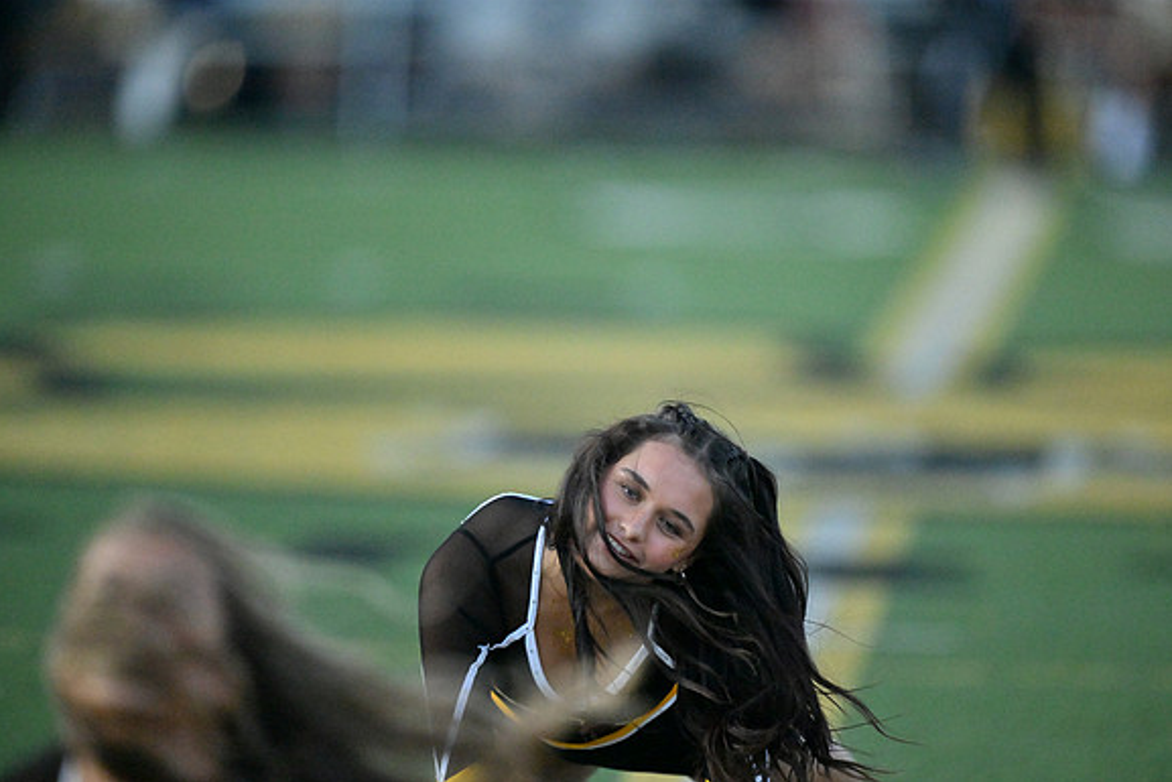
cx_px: 585
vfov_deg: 3.4
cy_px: 391
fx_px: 13090
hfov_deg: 5.1
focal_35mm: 402
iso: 4000
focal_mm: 400
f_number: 2.8
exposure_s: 1/32000
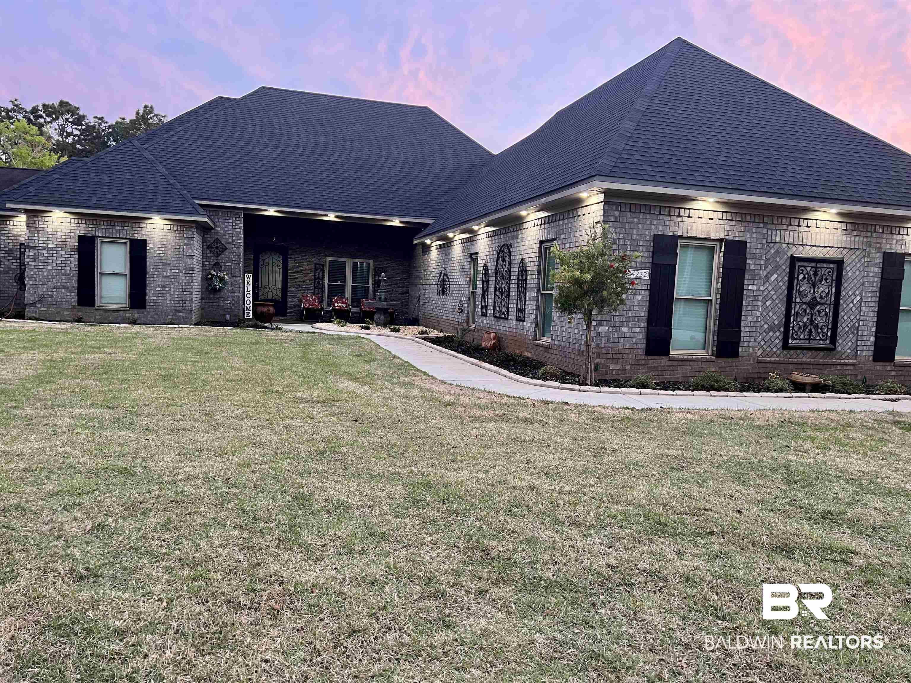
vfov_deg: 53.1
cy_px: 342
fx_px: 684
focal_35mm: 26
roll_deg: -2.3
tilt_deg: -4.4
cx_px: 456
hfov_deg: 67.3
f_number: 1.5
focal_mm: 5.7
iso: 250
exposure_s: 1/60
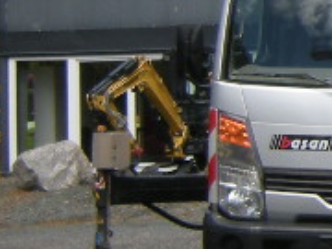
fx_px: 1525
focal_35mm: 159
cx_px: 686
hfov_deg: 11.2
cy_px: 0
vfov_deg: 9.3
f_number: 5.6
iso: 64
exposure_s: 1/233
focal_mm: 4.7
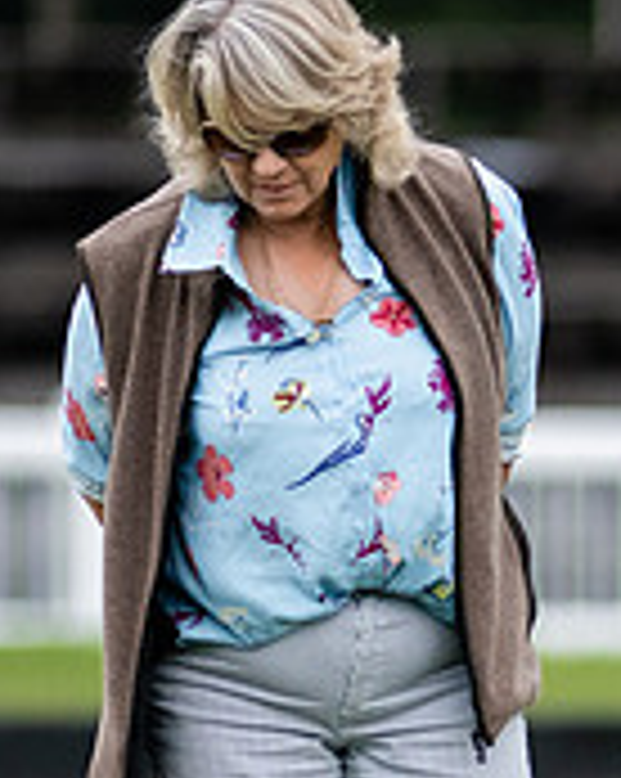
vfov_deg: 1.1
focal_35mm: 1714
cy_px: 931
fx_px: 39447
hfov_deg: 0.9
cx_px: 1053
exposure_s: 1/3200
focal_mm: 300
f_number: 2.8
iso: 640
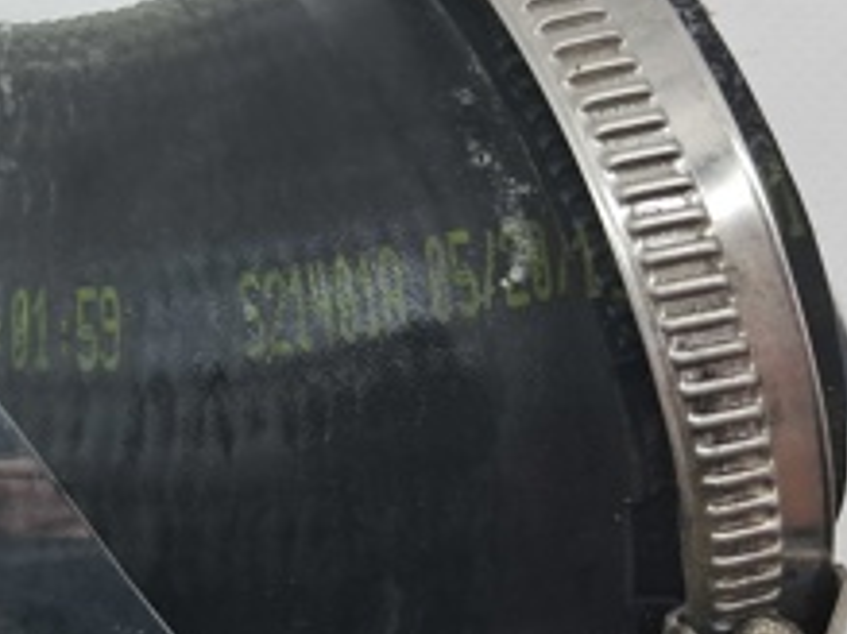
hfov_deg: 23.3
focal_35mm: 79
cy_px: 350
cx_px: -70
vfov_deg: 18.6
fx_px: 1932
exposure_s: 1/50
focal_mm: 4
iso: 50
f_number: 1.8
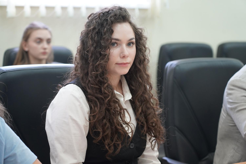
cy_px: 82
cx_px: 123
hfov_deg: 20.8
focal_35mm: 98
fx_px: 670
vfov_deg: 14.0
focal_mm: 98
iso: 2000
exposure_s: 1/160
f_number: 4
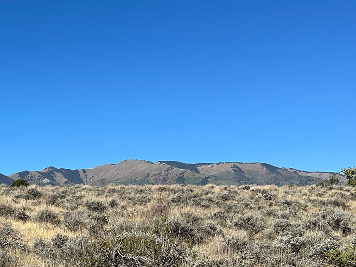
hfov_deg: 28.8
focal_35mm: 64
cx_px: 20
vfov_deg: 22.7
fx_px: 658
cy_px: 198
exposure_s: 1/5263
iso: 80
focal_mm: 6.86
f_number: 1.78
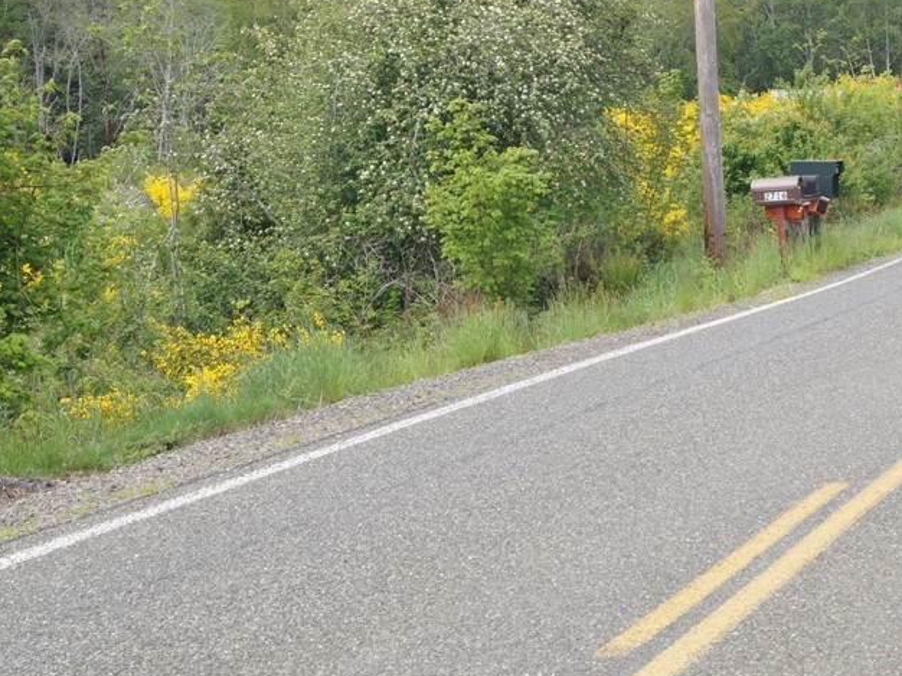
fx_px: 1954
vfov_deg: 19.6
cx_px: 595
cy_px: 225
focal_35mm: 75
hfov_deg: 25.9
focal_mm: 30
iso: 250
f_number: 14
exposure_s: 1/60
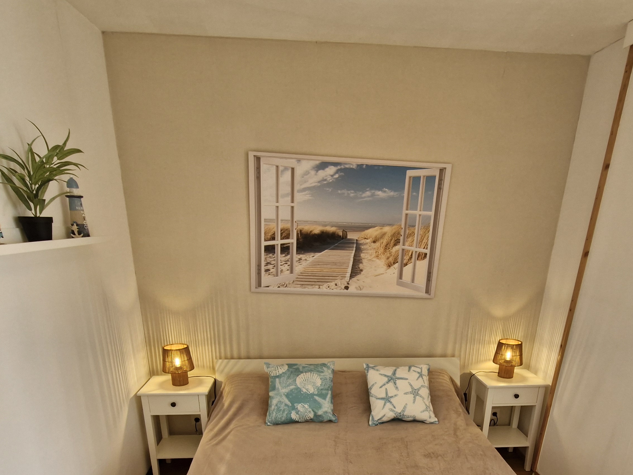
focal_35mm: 23
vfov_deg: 53.9
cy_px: 396
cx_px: 331
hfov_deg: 73.9
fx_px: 421
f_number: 2.2
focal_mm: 1.74
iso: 64
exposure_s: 1/50
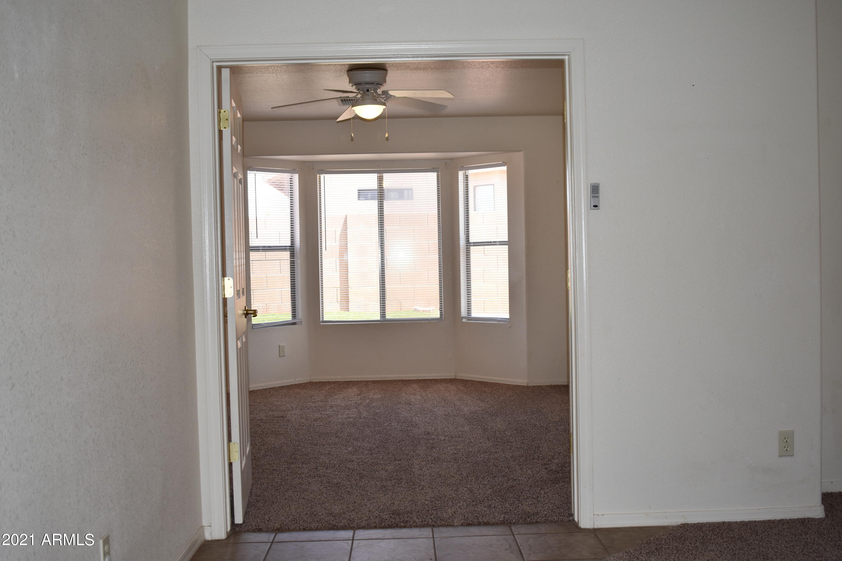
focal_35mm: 38
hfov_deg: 51.3
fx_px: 877
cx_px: 421
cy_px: 280
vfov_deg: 35.5
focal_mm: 25
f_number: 5
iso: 320
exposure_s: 1/200
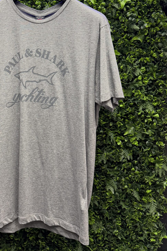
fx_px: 306
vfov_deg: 43.9
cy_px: 86
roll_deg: -1.3
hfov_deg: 29.9
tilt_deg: -4.5
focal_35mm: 44
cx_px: 38
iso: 320
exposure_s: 1/126
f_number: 1.78
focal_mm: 6.76
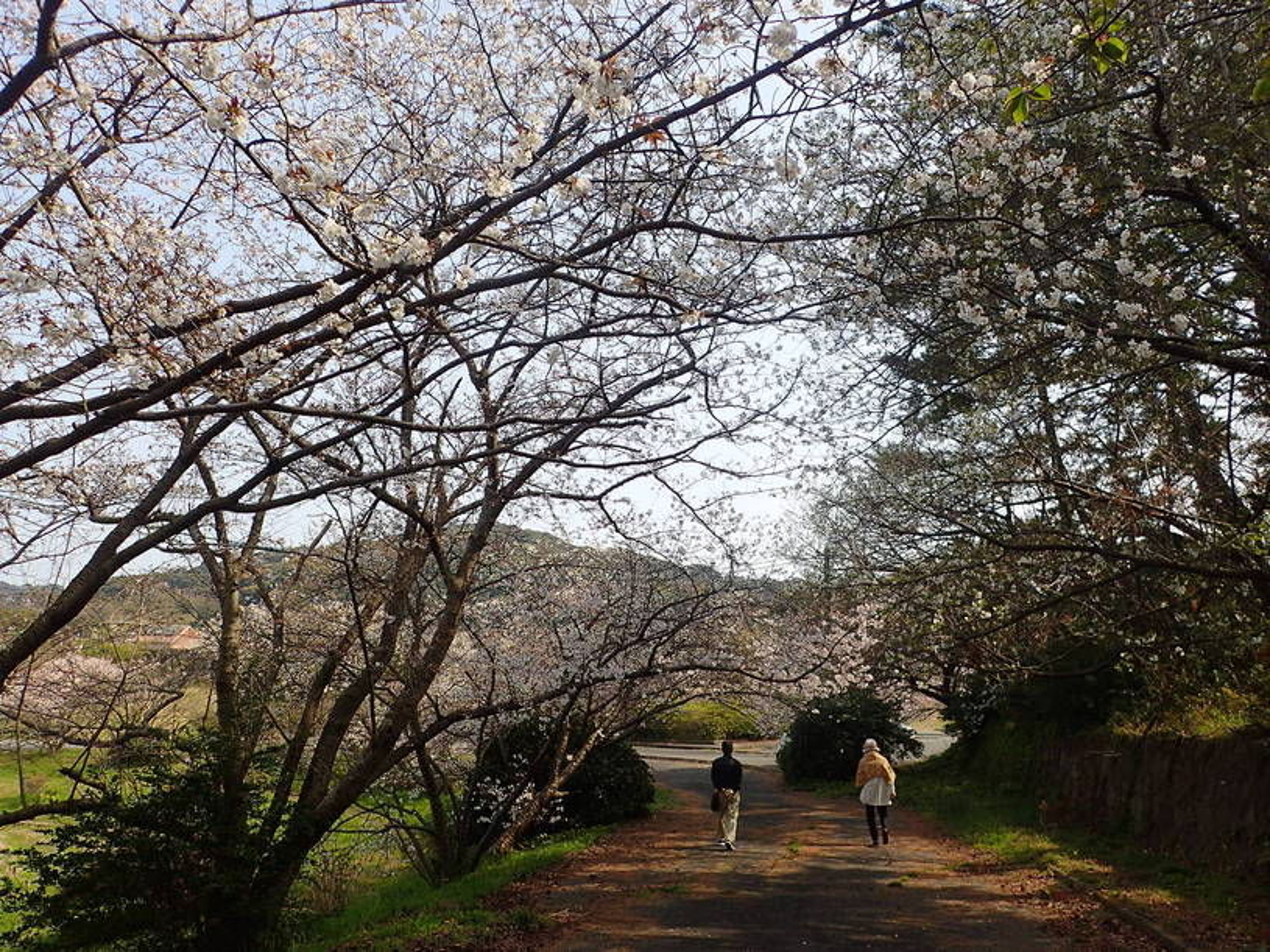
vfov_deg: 54.9
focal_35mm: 25
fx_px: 917
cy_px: 476
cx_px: 635
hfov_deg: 69.4
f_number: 8
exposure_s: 1/125
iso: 100
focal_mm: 4.5
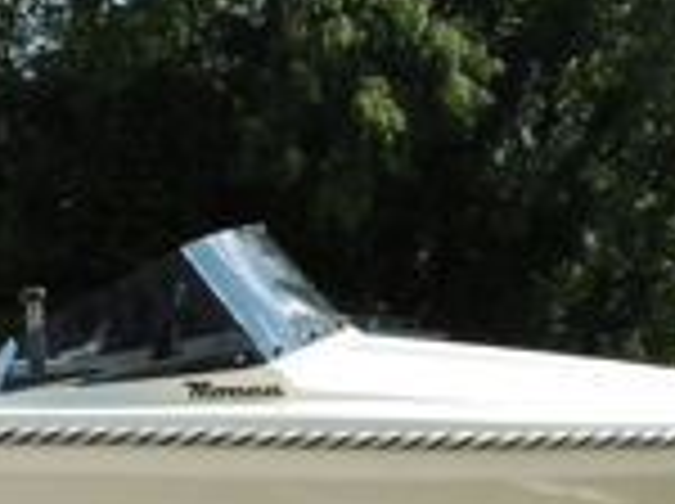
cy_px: 554
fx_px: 1499
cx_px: -54
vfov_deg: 18.4
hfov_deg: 23.9
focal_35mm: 77
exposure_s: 1/800
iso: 100
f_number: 3.1
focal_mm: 4.3
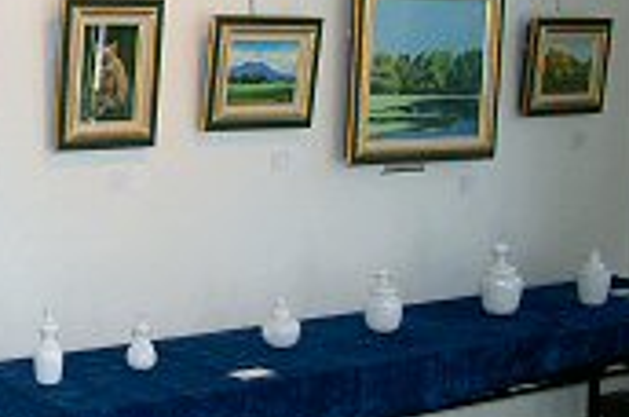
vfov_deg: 16.9
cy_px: 135
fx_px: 1398
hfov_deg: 23.8
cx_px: -55
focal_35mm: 80
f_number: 4
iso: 200
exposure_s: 1/125
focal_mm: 23
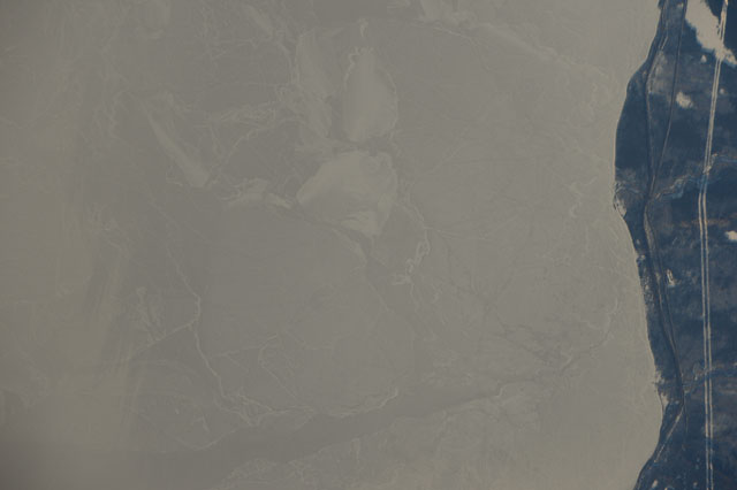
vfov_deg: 1.1
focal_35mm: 1200
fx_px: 24553
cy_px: 245
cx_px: 368
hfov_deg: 1.7
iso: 640
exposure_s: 1/1250
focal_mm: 1200
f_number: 8
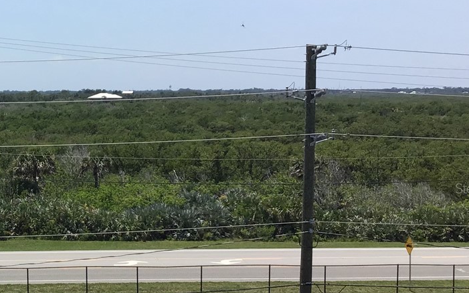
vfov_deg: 17.4
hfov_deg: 25.9
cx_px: -17
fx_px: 959
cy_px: 188
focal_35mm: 75
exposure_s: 1/1481
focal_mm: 3.3
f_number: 2.4
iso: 25
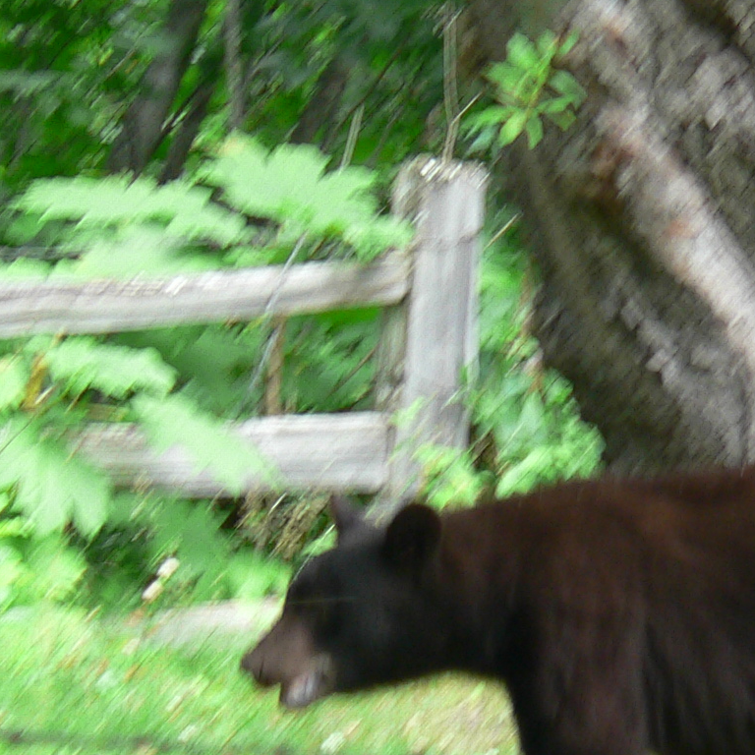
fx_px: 14485
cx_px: 640
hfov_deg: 3.0
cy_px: 689
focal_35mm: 587
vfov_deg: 3.0
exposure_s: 1/60
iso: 100
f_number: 2.8
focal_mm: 33.3
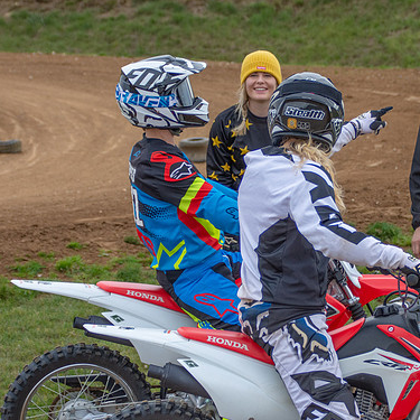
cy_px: 182
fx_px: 2951
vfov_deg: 8.1
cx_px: 287
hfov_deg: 8.1
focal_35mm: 215
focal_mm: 98
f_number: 5.6
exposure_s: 1/320
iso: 400
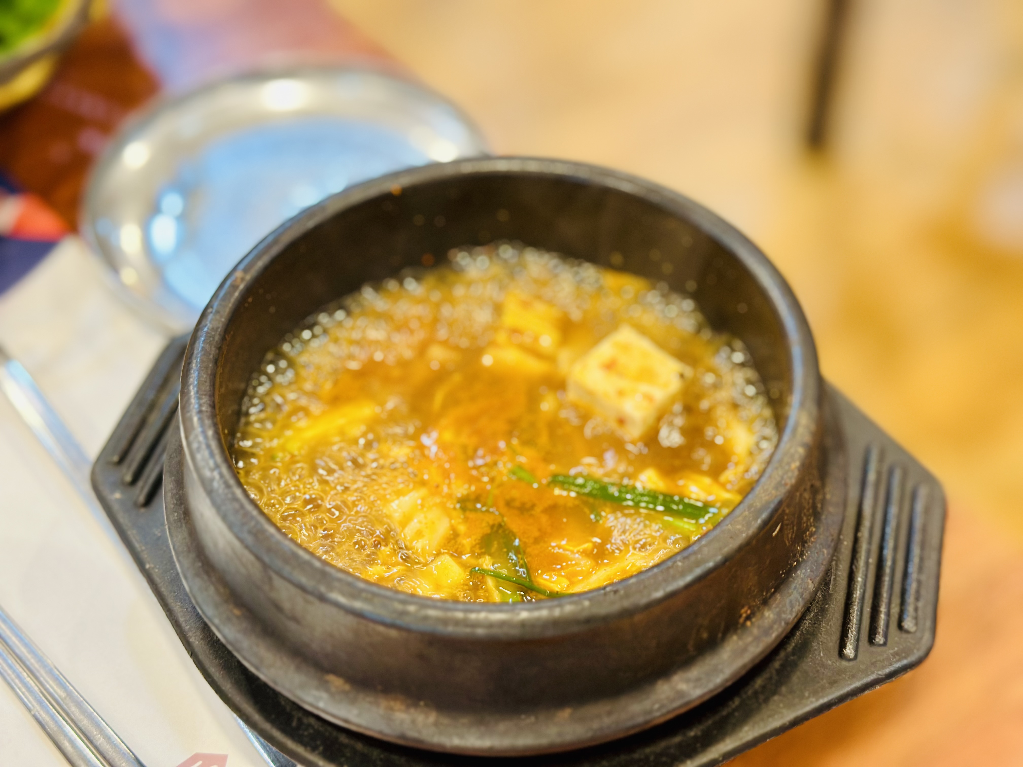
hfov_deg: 39.7
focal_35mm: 48
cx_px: 512
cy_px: 384
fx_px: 1419
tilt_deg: -48.7
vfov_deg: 30.3
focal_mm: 6.86
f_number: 1.78
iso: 160
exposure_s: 1/60
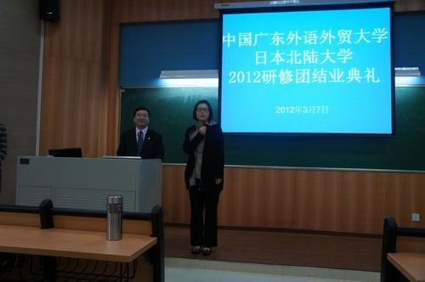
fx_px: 371
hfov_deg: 59.6
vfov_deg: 41.6
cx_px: 212
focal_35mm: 32
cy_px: 141
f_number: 4
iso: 1600
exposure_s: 1/160
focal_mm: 21
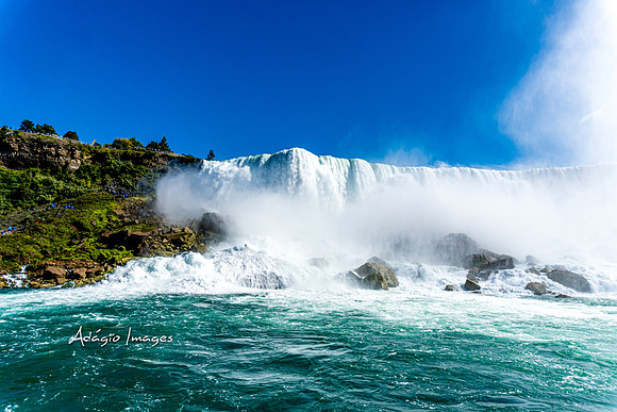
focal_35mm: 24
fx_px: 411
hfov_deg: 73.7
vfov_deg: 53.2
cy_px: 206
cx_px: 308
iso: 100
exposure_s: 1/2000
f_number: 5.6
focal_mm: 16
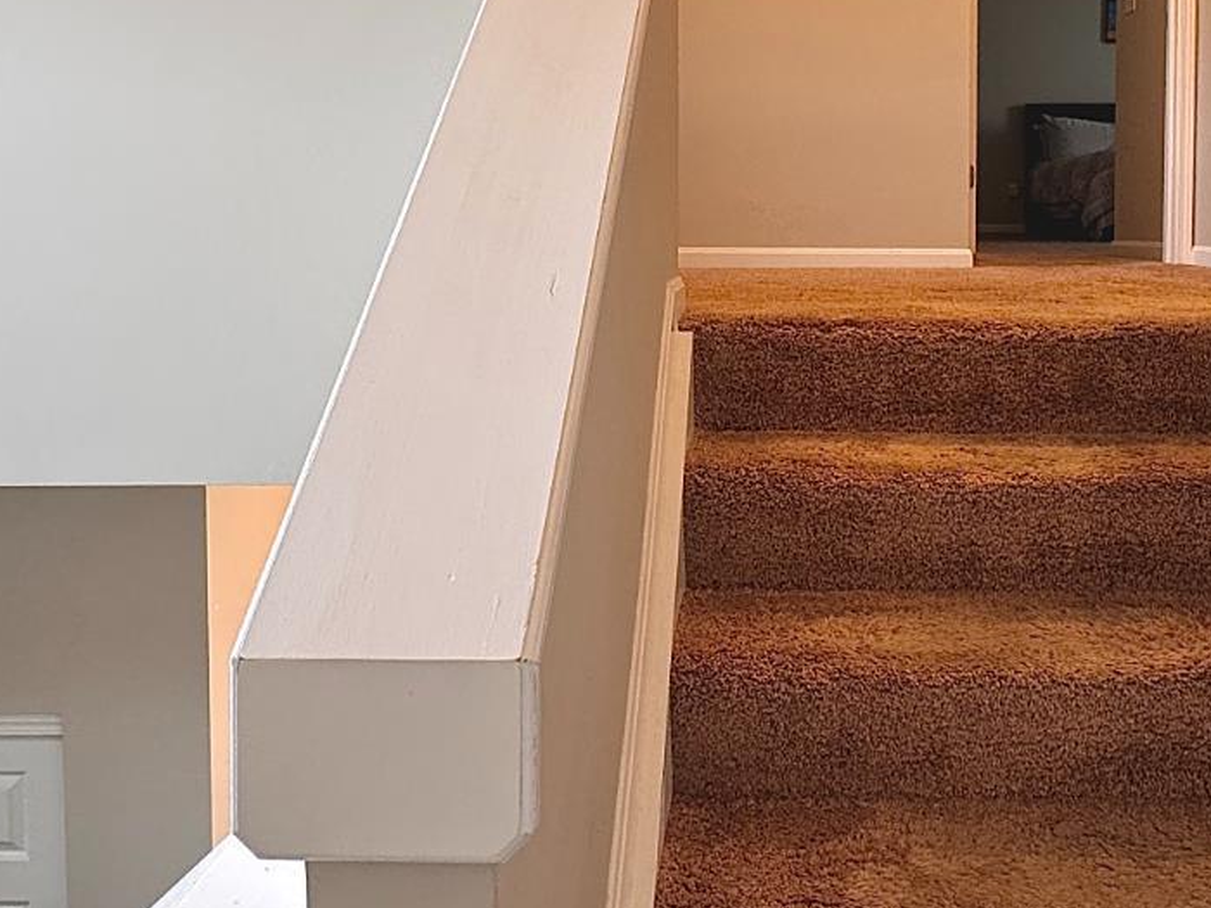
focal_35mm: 30
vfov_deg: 45.6
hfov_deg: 59.2
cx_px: 759
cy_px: 258
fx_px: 1050
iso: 250
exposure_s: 1/120
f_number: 2.2
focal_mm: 2.22
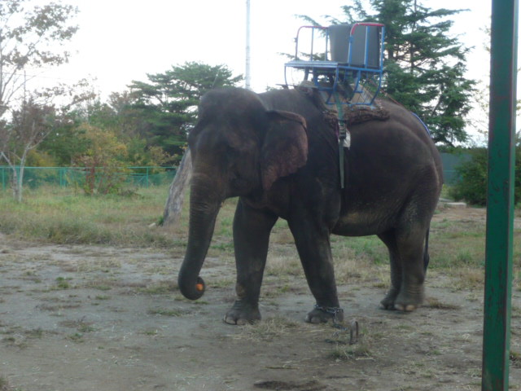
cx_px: 260
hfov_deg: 30.3
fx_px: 963
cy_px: 196
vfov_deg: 22.9
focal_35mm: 64
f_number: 3.8
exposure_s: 1/80
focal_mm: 6.3
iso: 100
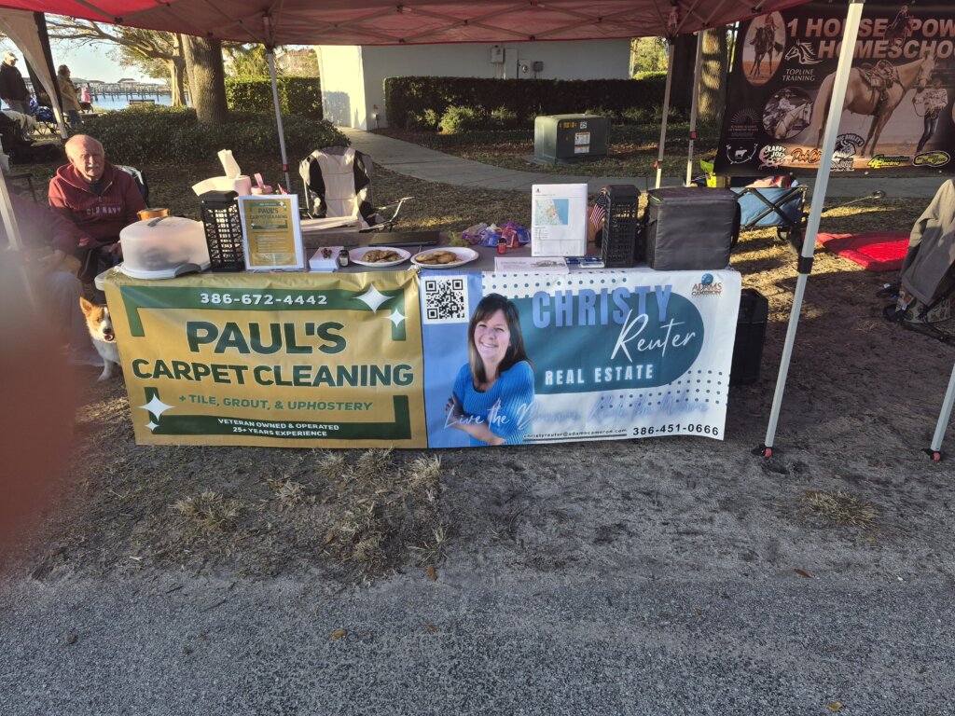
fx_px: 635
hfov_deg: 73.9
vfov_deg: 58.9
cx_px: 478
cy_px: 358
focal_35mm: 23
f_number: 1.8
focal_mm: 5.4
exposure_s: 1/882
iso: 80
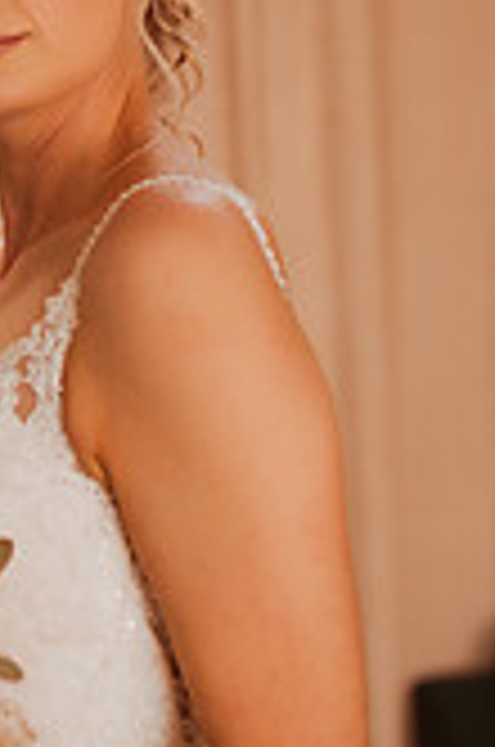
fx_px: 1967
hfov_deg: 14.0
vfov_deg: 21.5
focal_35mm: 95
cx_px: -56
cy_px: 436
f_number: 1.8
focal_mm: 35
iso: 320
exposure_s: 1/1600
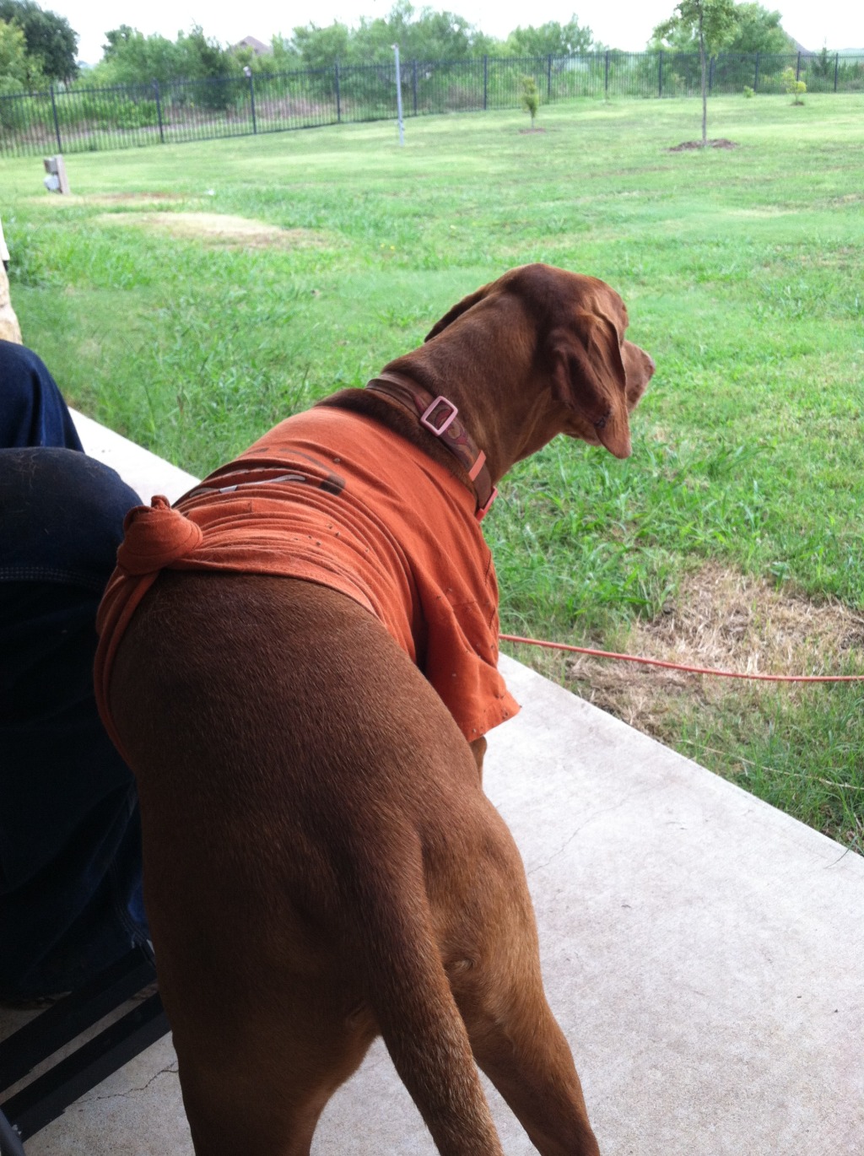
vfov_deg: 52.7
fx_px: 1167
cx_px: 432
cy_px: 578
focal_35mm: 35
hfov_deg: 40.6
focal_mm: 3.85
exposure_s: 1/238
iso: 80
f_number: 2.8
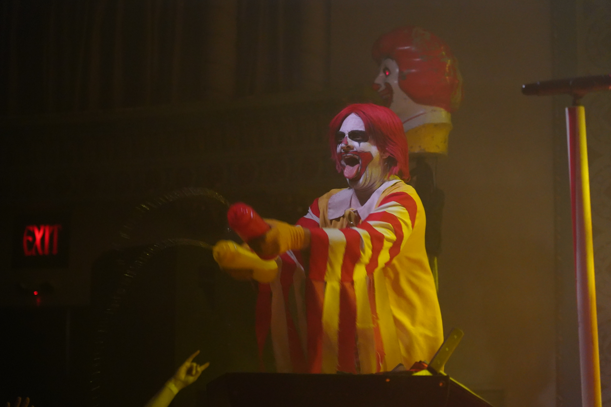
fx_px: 1595
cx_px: 306
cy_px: 202
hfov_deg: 21.7
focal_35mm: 94
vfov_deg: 14.6
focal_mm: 93
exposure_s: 1/160
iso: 8000
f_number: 4
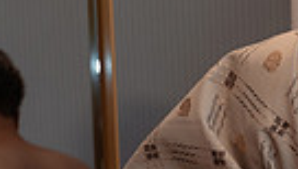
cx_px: 490
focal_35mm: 190
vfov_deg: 6.3
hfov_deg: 10.8
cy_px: 335
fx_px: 1504
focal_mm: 40
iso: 640
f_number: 2.8
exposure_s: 1/200
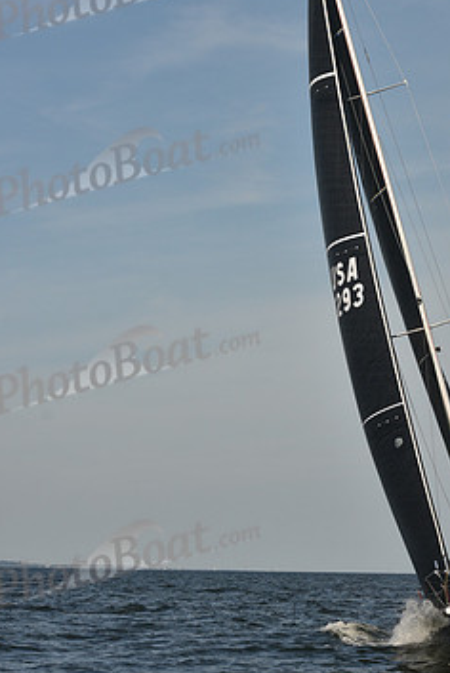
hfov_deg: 11.9
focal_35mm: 115
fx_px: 2152
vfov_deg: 17.7
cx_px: 359
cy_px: 240
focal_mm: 70
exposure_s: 1/1000
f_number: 6.3
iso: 250
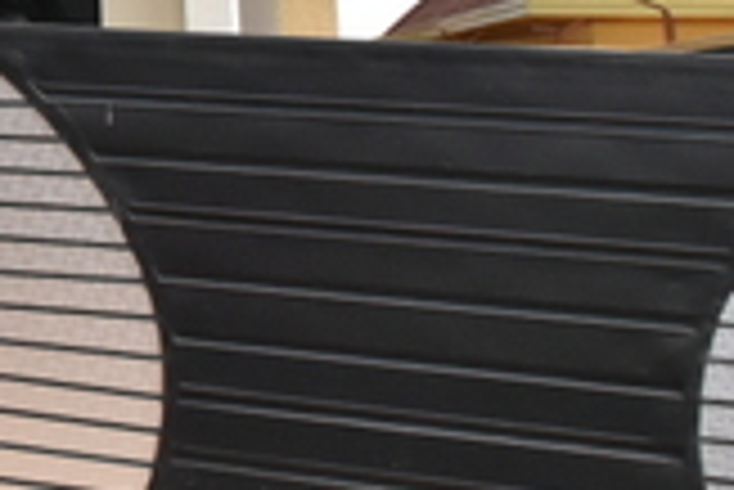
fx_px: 1612
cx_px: -788
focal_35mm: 79
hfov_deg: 17.3
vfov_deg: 16.2
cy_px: -175
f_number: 8
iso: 800
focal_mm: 10
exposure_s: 1/1500
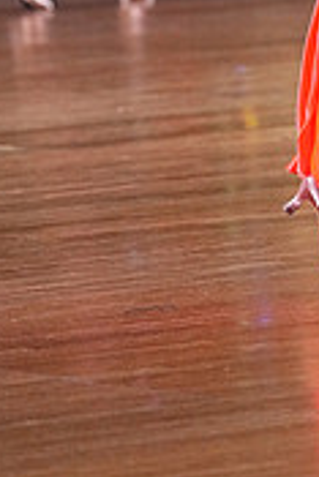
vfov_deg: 3.8
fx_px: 7083
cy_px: -262
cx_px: 511
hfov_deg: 2.6
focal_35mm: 534
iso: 6400
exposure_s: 1/400
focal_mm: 161
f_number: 5
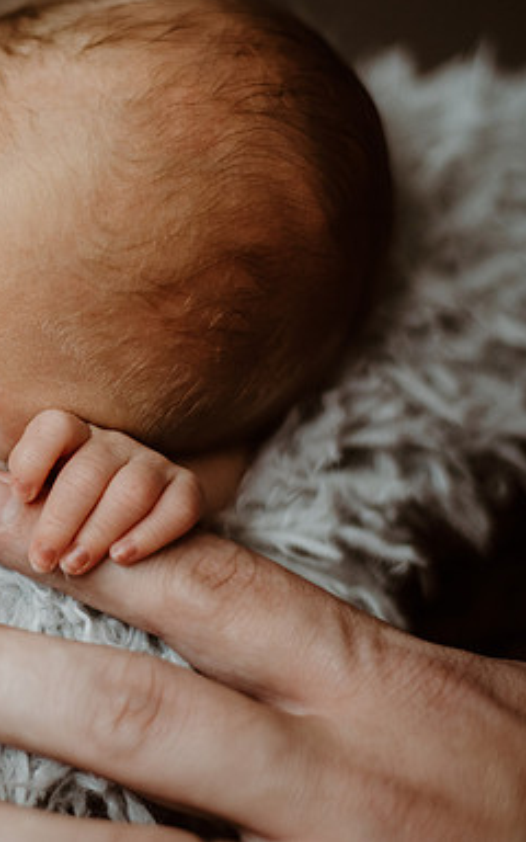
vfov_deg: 26.8
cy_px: 420
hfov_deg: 16.3
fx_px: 1766
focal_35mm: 77
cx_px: -94
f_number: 2
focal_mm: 50
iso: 1600
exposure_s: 1/1250
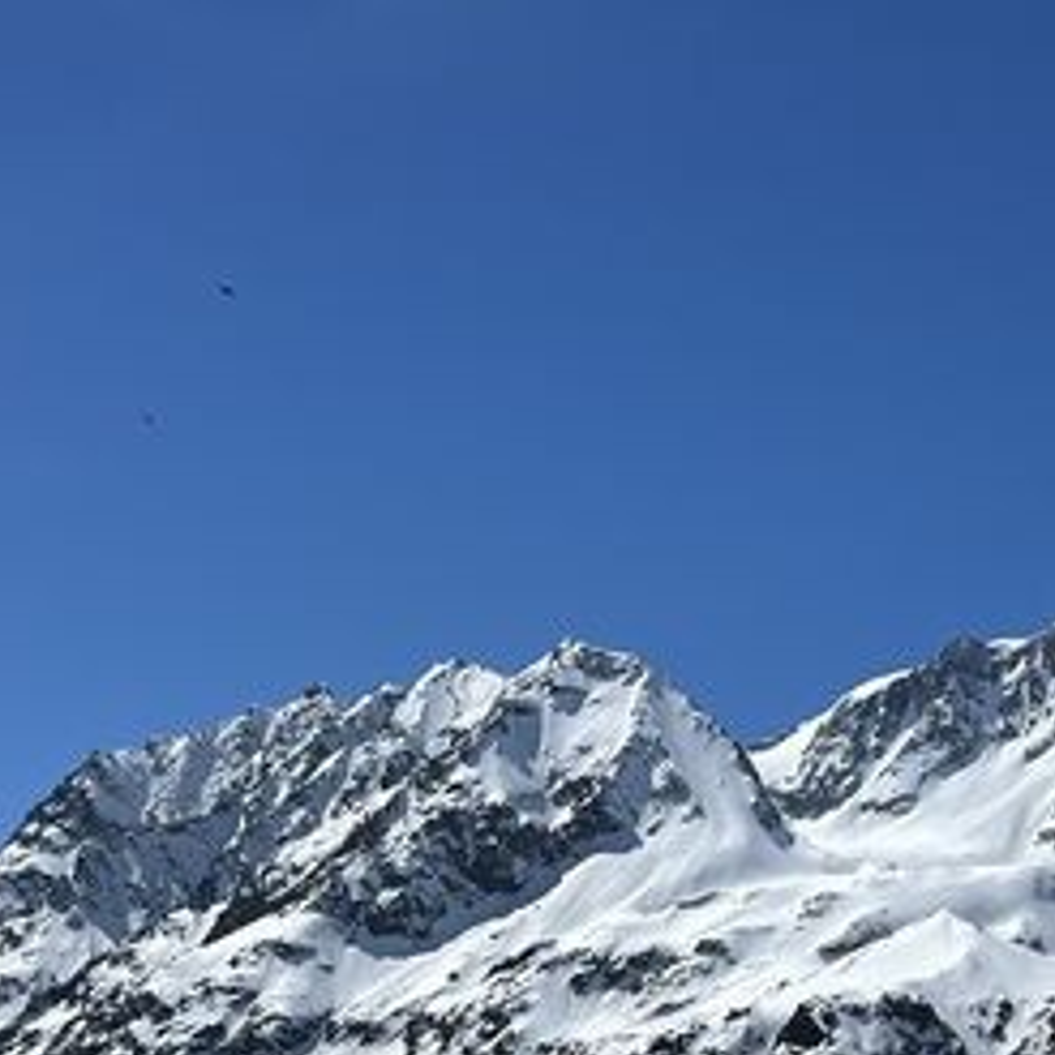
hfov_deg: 20.6
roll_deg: -6.3
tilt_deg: +9.4
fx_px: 2896
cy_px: 963
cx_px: 656
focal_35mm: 84
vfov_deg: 20.2
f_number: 1.5
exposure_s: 1/14286
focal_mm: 5.7
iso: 50
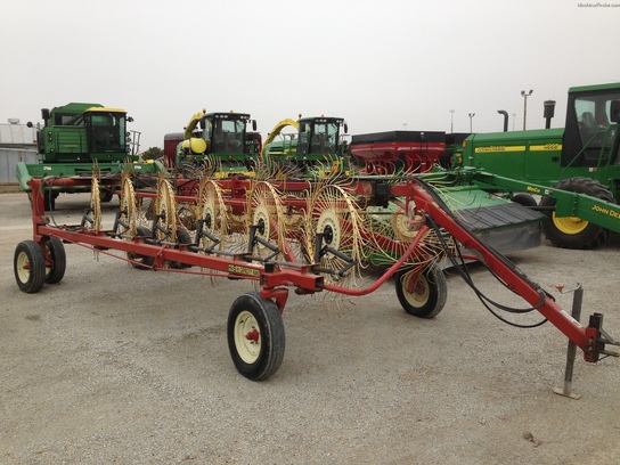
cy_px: 232
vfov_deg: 42.9
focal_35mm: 33
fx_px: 591
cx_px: 310
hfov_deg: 55.4
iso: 50
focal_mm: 4.13
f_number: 2.4
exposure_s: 1/396
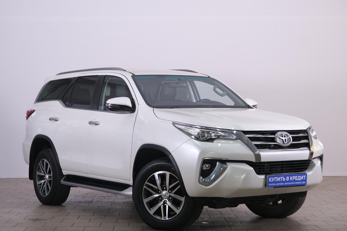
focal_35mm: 73
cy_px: 116
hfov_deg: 27.7
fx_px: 704
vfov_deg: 18.7
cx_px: 174
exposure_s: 1/140
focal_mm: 48.5
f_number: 4
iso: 400
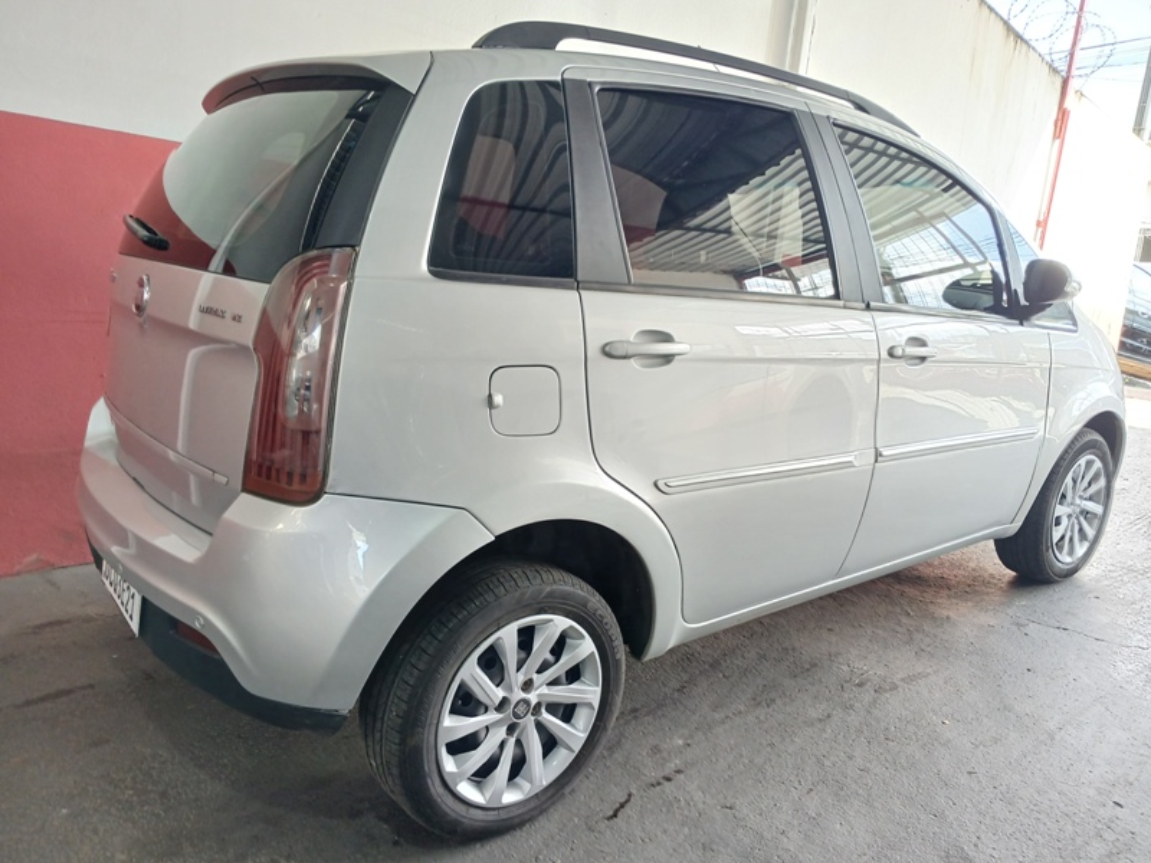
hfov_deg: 67.3
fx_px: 865
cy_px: 432
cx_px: 576
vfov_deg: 53.1
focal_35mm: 26
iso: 100
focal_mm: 3.98
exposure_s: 1/60
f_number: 1.8
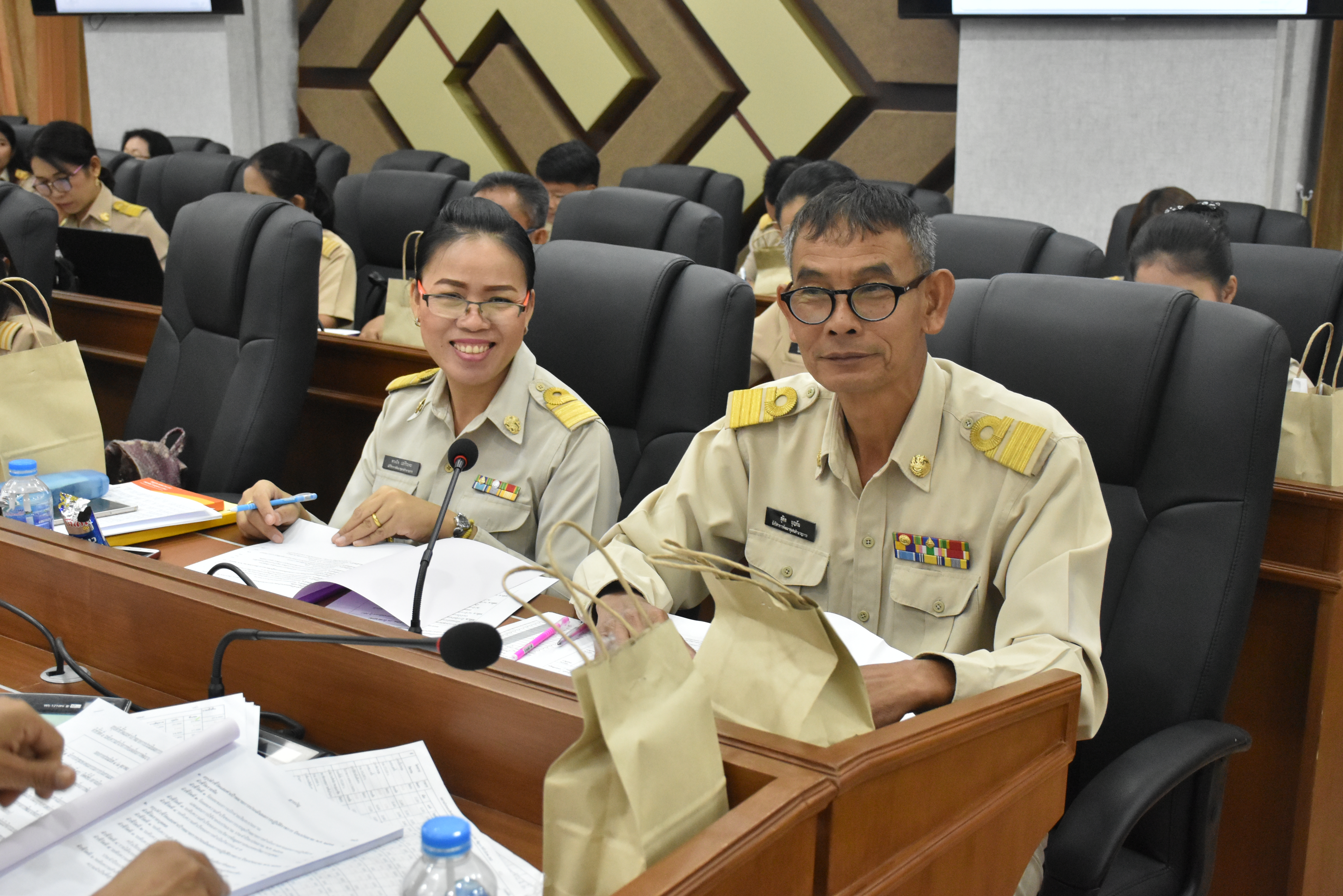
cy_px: 448
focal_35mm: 45
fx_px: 1679
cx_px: 672
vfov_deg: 29.9
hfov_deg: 43.6
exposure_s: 1/125
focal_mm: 30
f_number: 5.6
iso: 2500
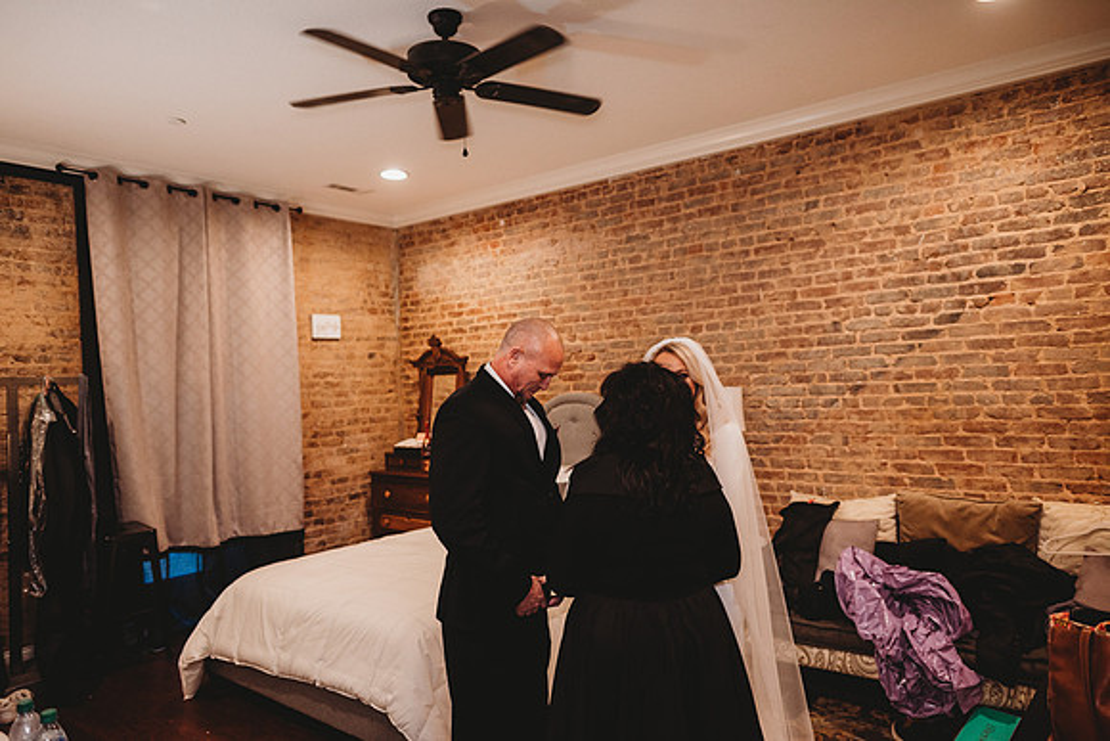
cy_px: 370
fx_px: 740
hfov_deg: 73.7
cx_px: 555
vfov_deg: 53.2
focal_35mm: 24
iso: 500
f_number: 2.2
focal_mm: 24
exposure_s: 1/160
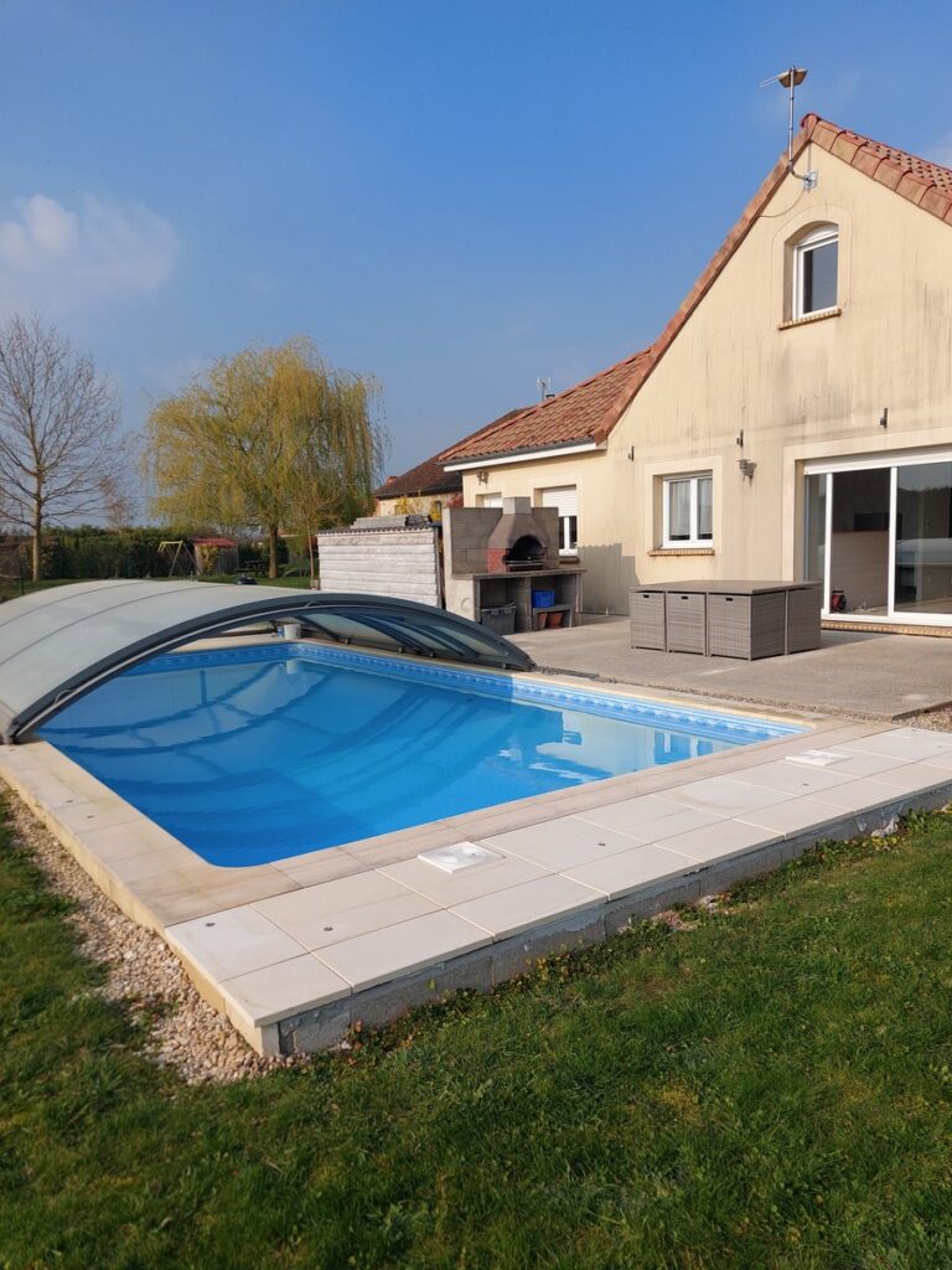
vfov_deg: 71.6
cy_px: 635
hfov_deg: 56.8
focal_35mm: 24
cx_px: 476
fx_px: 880
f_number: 1.8
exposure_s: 1/1353
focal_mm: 5.23
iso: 25
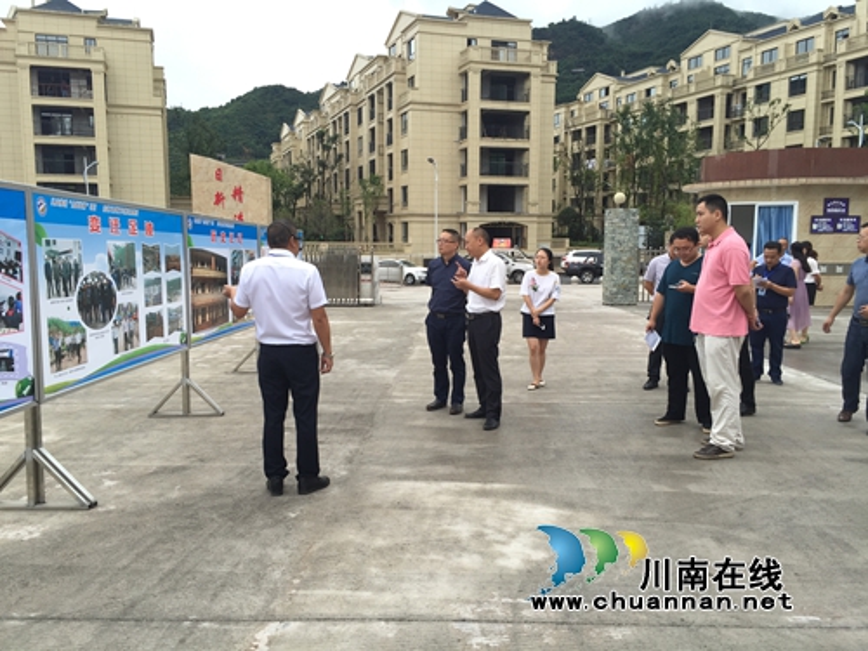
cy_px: 326
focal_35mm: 29
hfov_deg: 61.7
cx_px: 434
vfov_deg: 48.2
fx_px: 727
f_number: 2.2
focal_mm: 4.15
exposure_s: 1/100
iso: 32
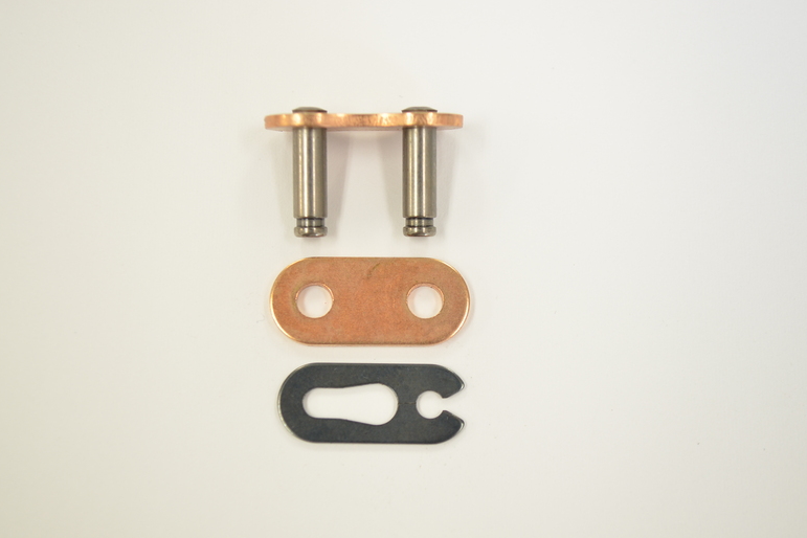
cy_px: 270
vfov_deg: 23.0
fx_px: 1322
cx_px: 393
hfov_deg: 33.9
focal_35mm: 59
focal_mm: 38
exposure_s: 1/30
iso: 500
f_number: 5
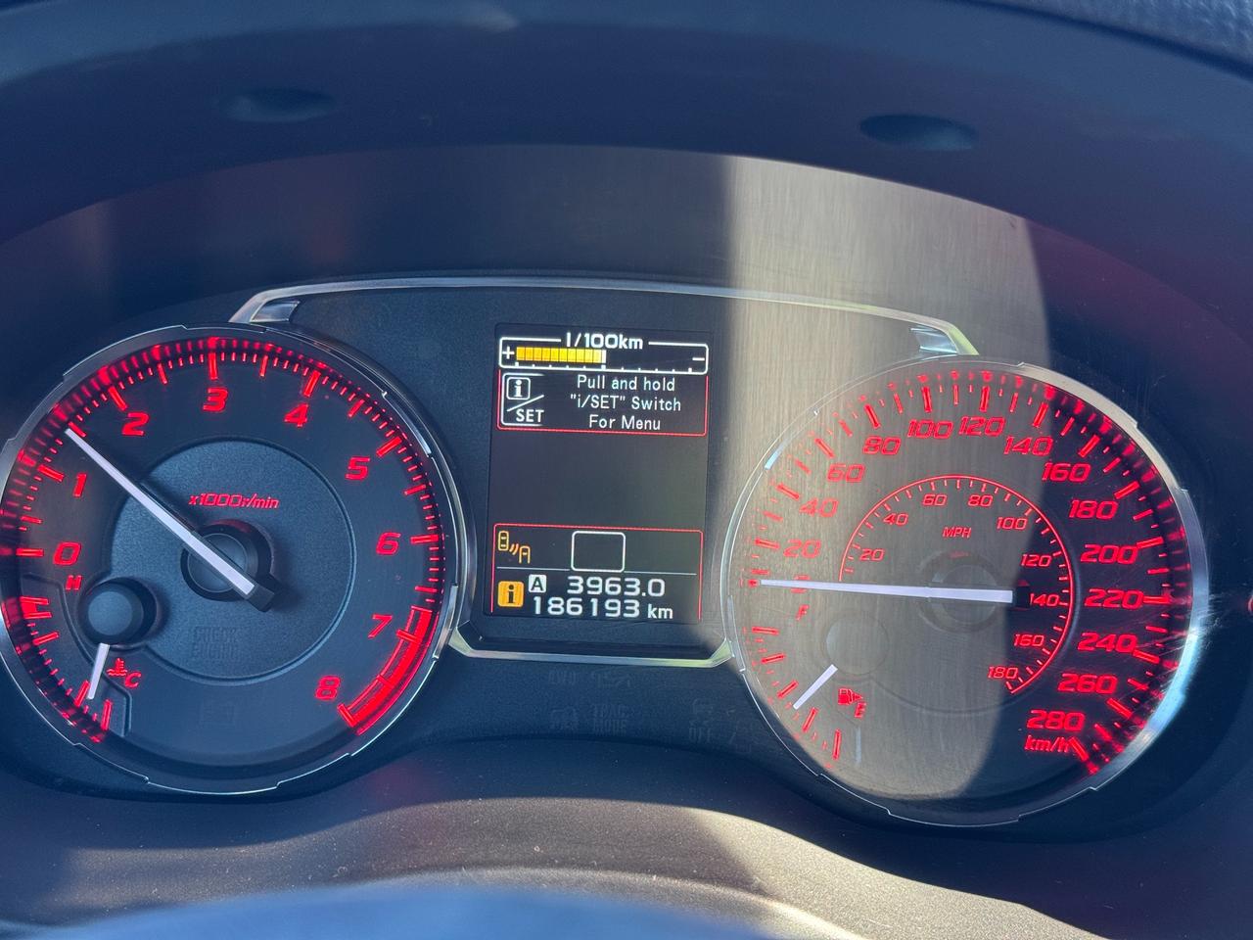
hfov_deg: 39.7
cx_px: 626
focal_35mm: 48
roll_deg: -1.3
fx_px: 1737
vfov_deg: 30.3
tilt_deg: -18.5
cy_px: 470
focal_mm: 6.76
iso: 64
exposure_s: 1/50
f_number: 1.78
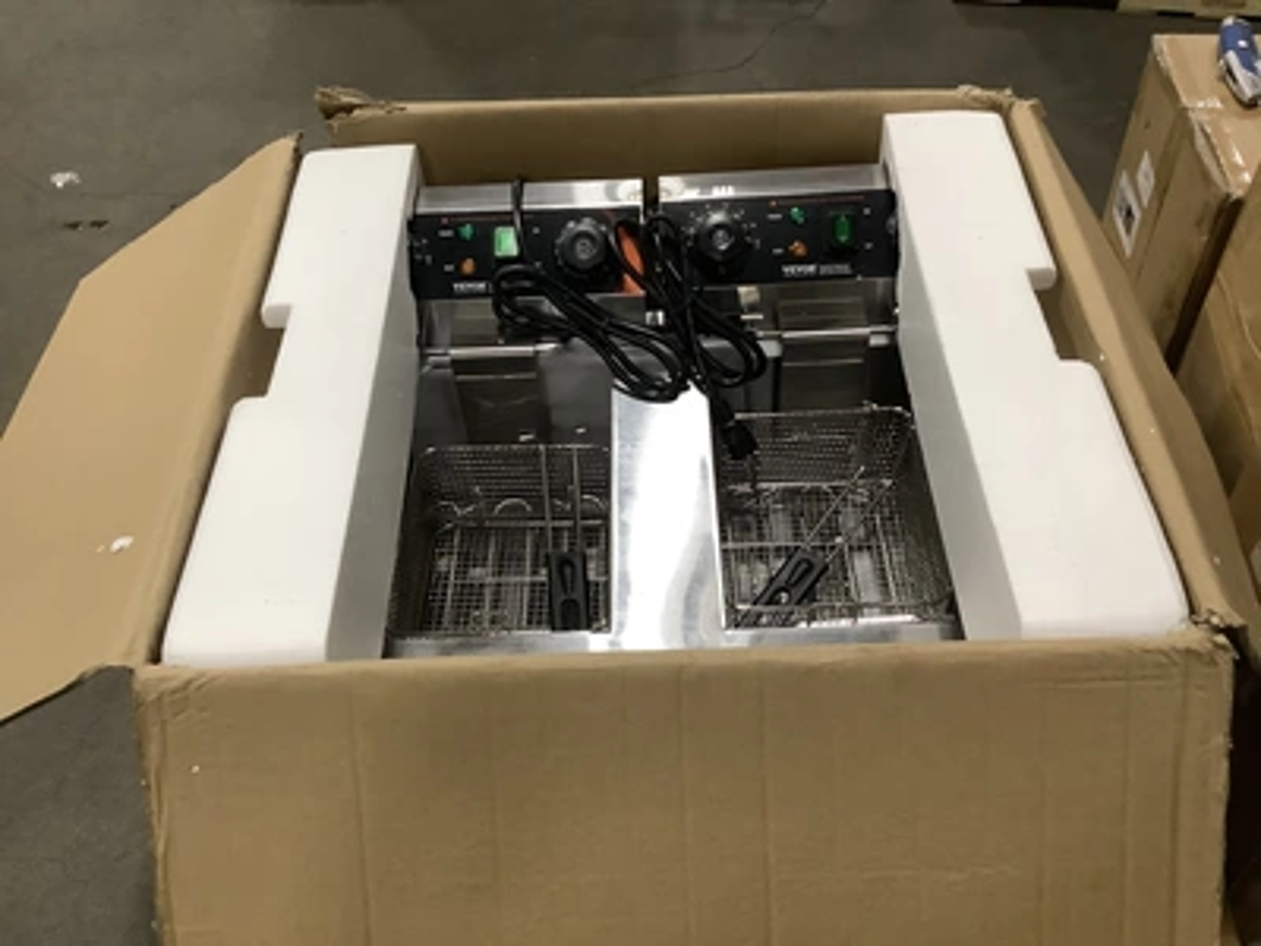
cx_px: 630
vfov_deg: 45.4
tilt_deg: -47.8
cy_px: 473
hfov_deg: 58.4
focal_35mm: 31
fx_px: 1129
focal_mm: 3.3
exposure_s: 1/60
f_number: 2.4
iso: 250
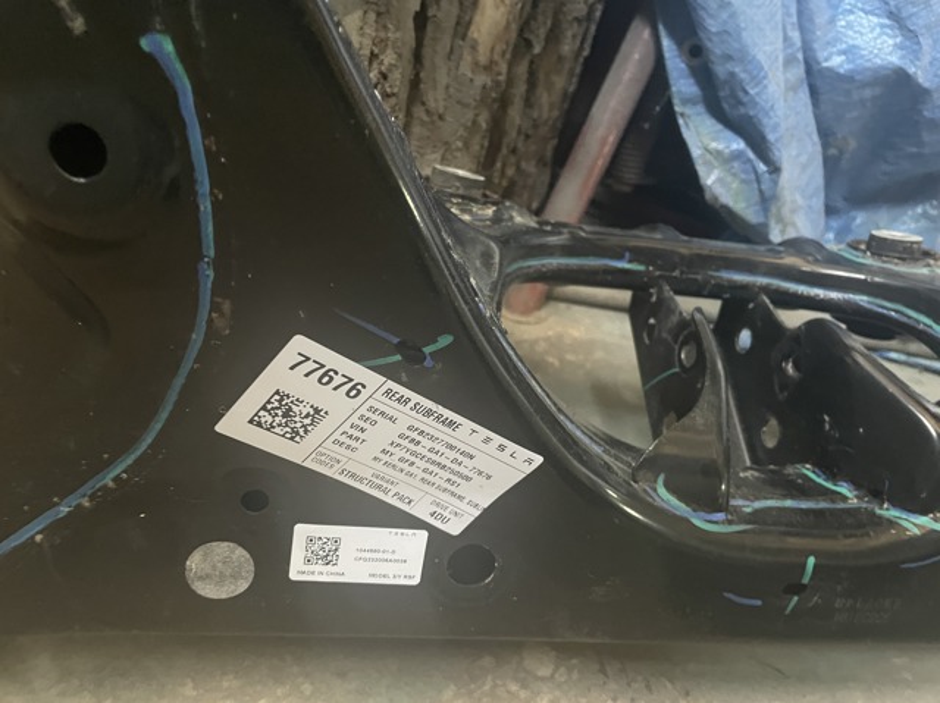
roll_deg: -12.3
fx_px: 706
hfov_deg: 67.3
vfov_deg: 53.0
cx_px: 470
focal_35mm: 26
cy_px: 352
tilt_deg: -31.4
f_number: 1.6
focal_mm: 4.2
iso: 500
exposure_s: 1/33
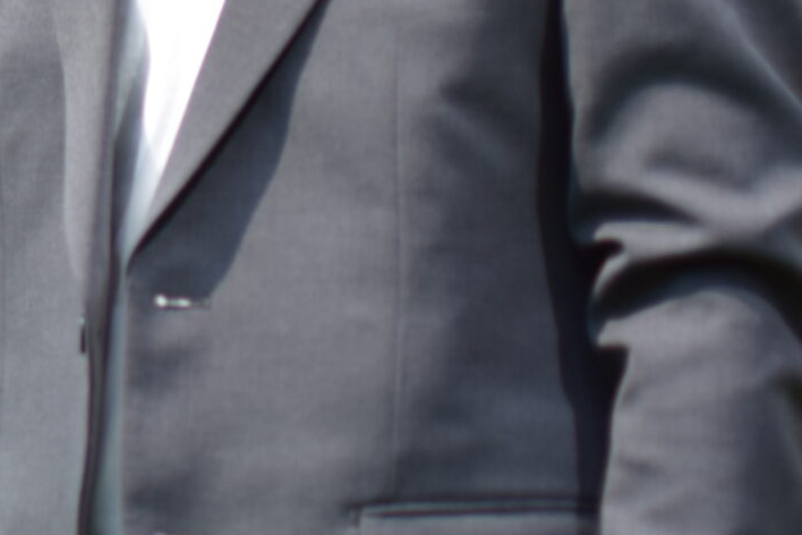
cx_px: -305
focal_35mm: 190
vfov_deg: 7.1
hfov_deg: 10.5
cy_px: -351
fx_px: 4228
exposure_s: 1/4000
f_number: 1.8
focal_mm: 35
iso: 100
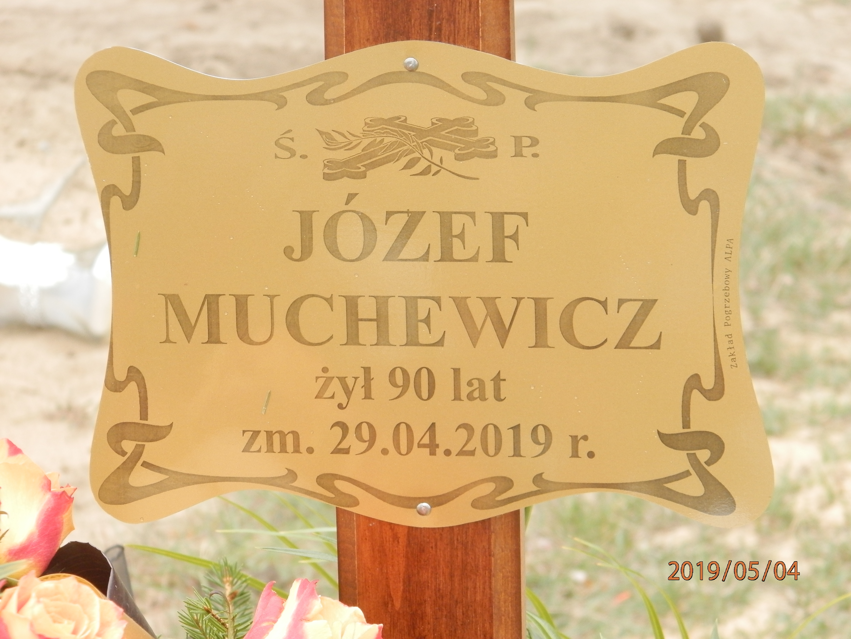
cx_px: 426
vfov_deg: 6.6
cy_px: 320
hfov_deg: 8.8
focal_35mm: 224
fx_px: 5507
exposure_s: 1/125
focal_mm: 40
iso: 200
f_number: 5.4
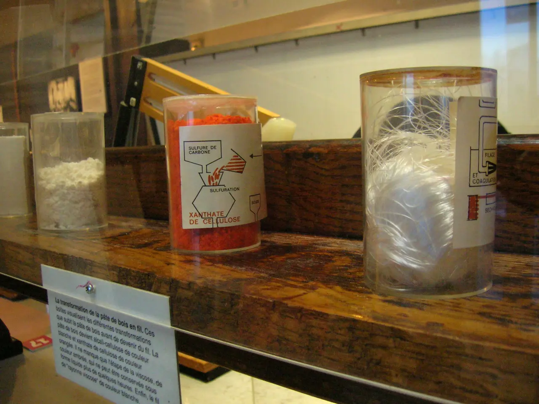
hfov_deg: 54.0
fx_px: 529
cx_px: 270
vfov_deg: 41.7
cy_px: 202
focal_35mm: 34
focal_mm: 5.7
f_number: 2.9
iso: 200
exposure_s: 1/60
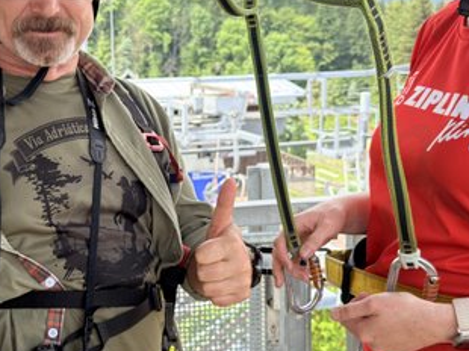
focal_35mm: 62
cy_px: 195
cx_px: 169
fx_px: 839
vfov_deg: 23.6
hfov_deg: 31.1
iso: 100
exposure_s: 1/711
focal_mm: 6.76
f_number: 1.78
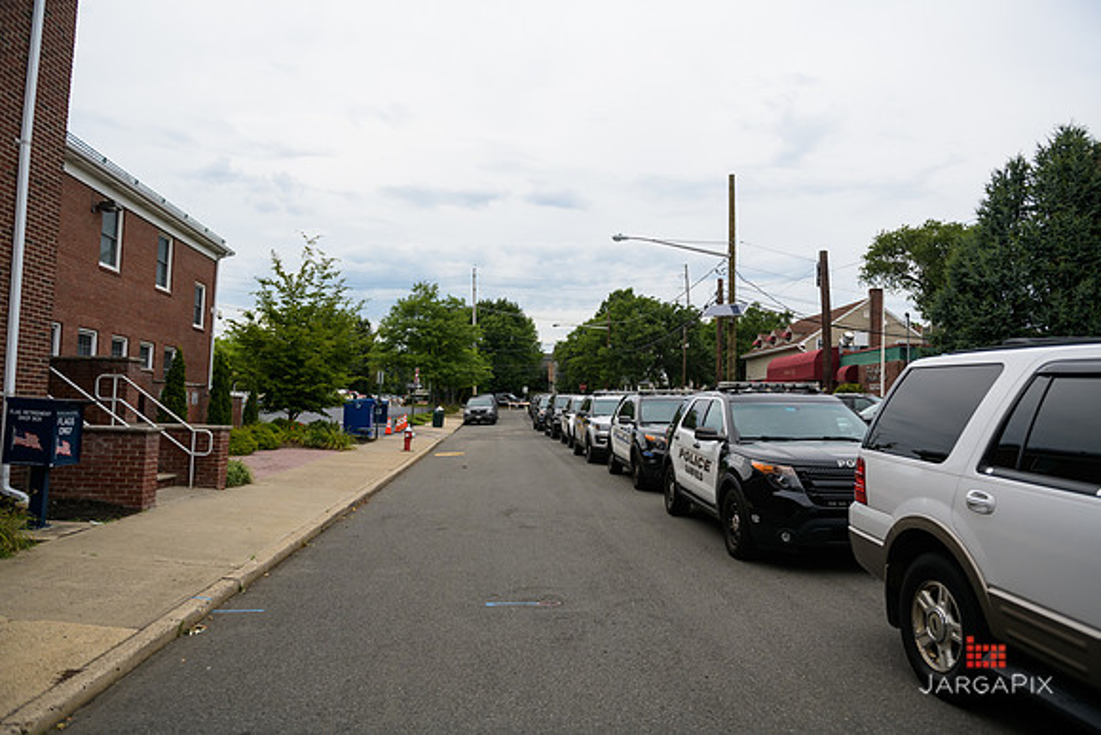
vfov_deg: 53.2
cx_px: 550
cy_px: 368
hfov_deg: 73.7
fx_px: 734
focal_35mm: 24
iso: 200
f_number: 3.2
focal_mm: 24
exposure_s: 1/800
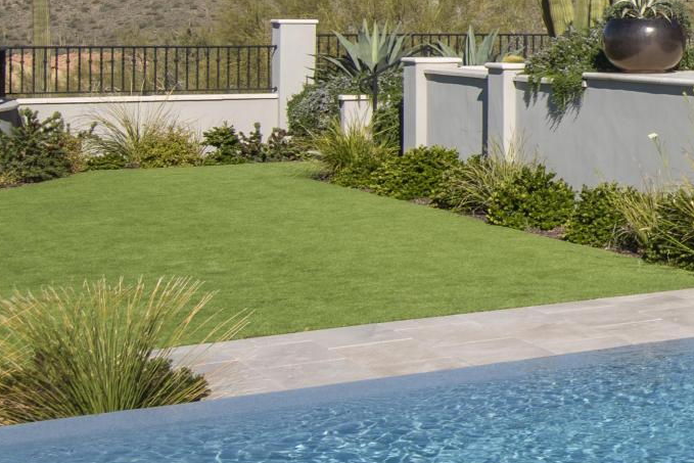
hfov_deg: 19.5
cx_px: 1166
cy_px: 5
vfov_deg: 16.0
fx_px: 1620
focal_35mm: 84
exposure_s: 1/125
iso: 100
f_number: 11
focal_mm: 19
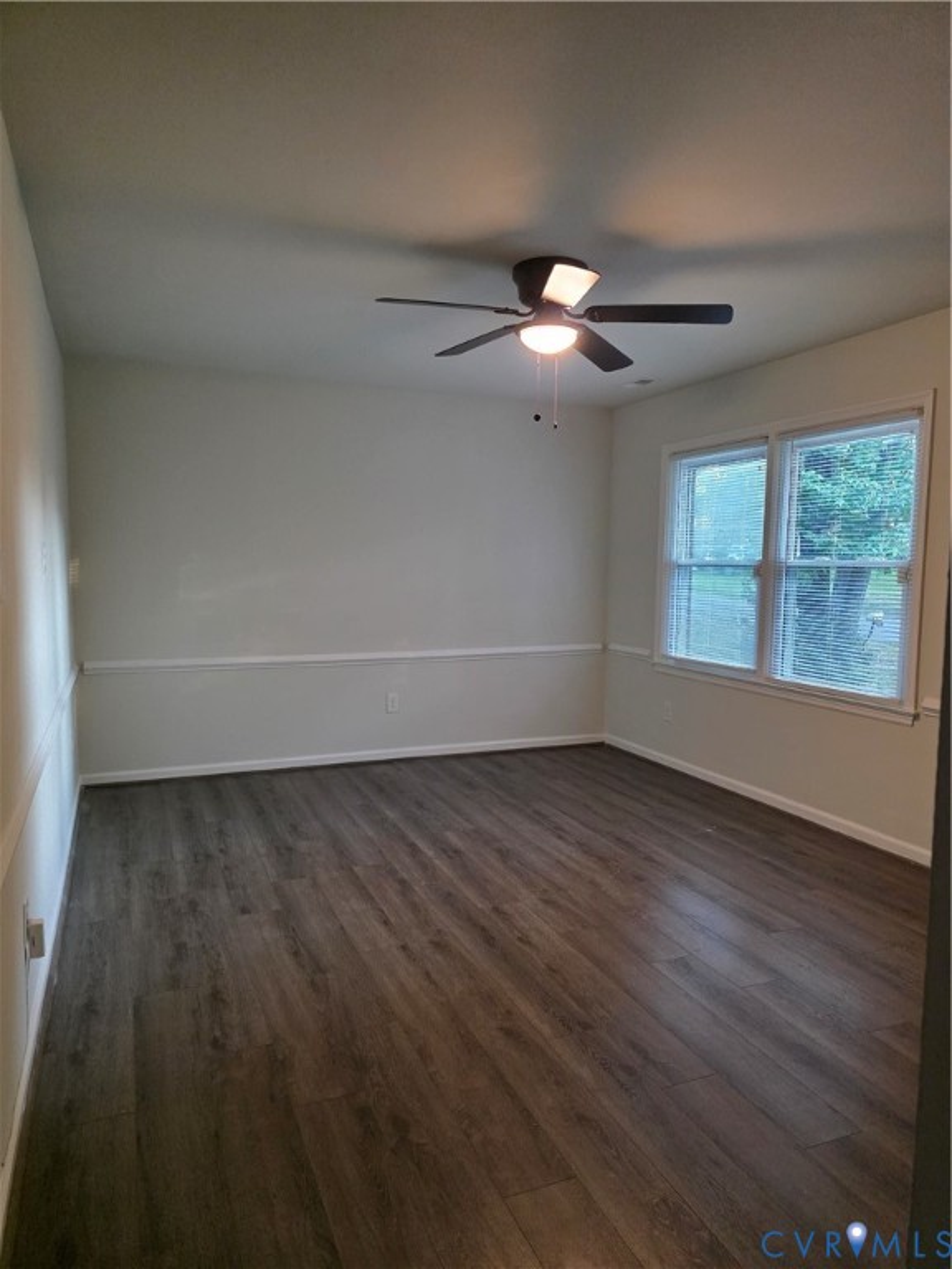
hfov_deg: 58.9
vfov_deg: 73.9
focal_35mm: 23
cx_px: 476
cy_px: 634
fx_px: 843
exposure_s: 1/120
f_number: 1.7
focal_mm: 6.3
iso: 1250
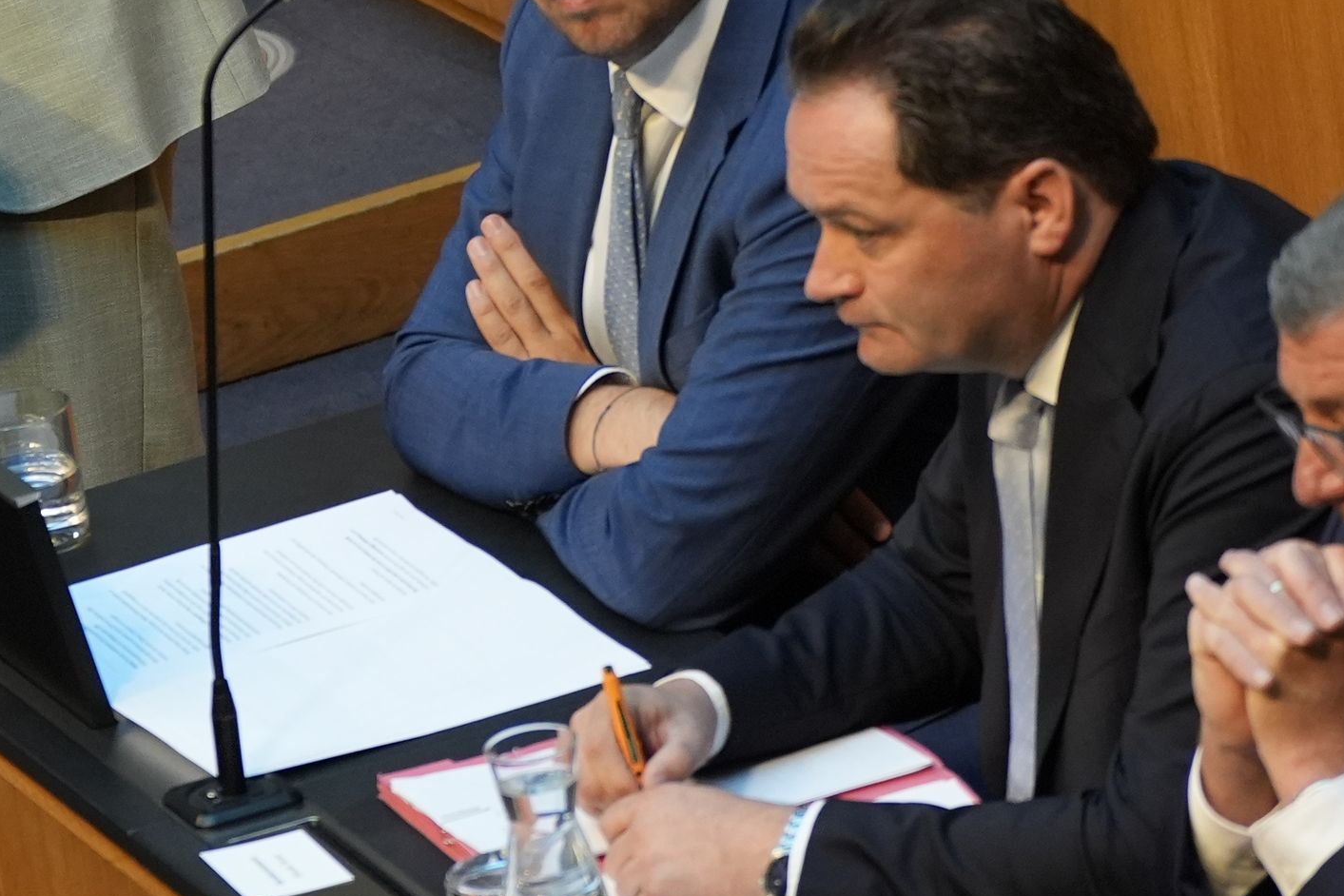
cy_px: -196
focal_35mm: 453
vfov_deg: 3.0
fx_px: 16911
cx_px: 576
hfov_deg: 4.6
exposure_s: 1/320
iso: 2500
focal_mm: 160
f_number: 5.6
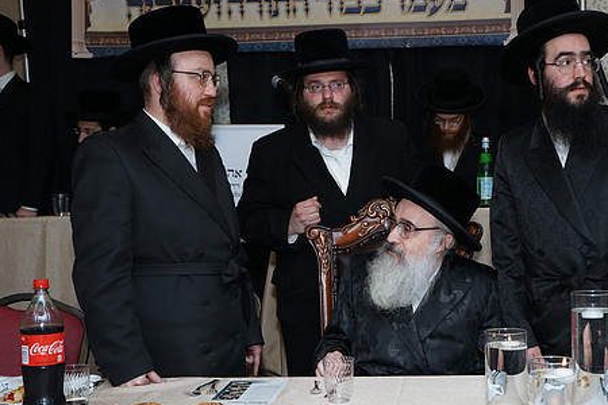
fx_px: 827
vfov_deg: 27.5
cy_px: 236
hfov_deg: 40.1
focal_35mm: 49
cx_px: 382
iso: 640
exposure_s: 1/125
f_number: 6.3
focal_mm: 38
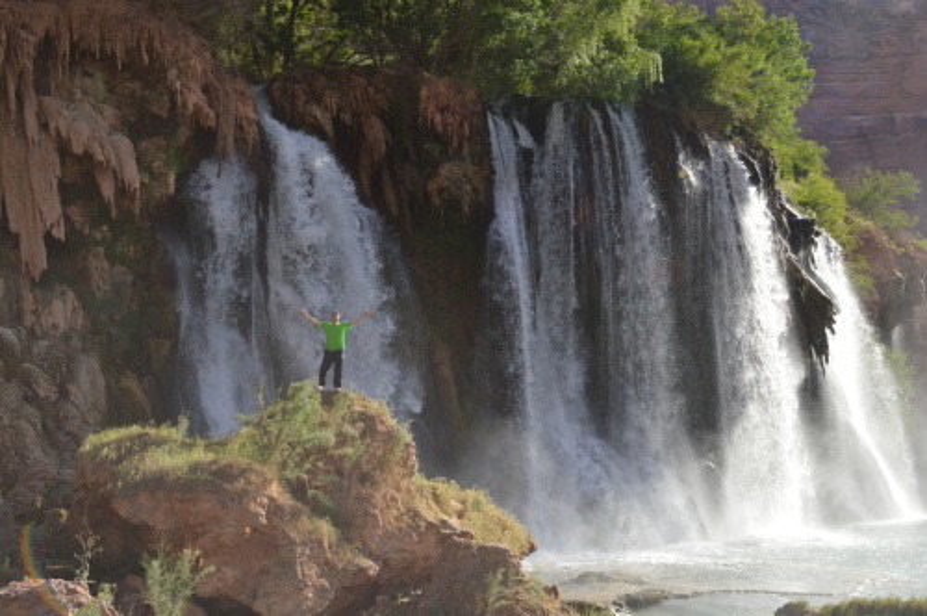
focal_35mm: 48
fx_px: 1234
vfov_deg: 28.0
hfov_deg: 41.2
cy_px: 308
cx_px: 464
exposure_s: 1/200
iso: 100
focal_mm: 32
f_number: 7.1
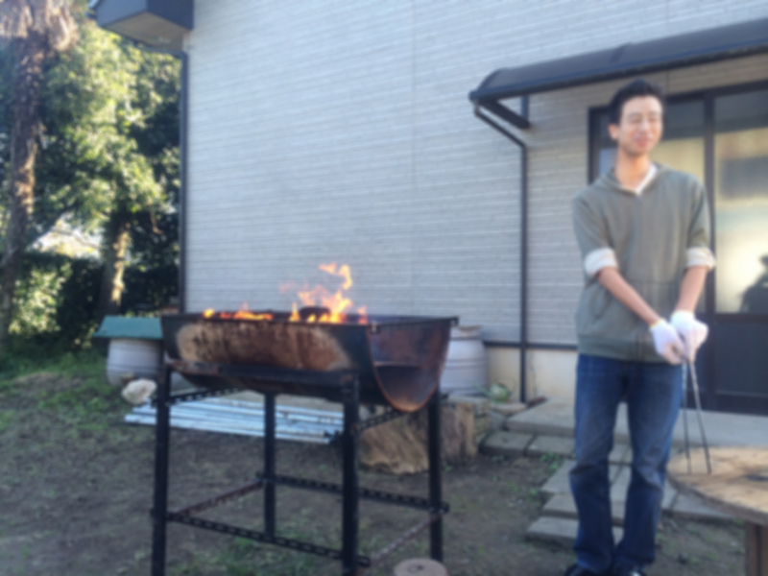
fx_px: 666
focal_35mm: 30
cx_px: 384
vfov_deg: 46.8
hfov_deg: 60.0
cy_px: 288
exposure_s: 1/120
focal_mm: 4.12
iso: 40
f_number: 2.2
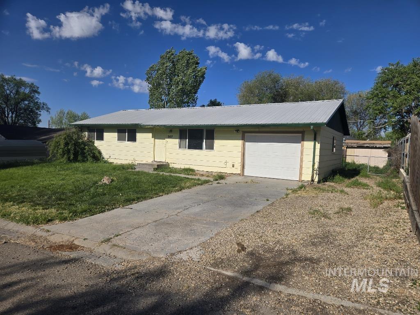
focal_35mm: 23
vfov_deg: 58.9
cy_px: 158
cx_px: 210
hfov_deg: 73.9
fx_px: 279
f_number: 1.8
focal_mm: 5.4
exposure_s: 1/3677
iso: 25
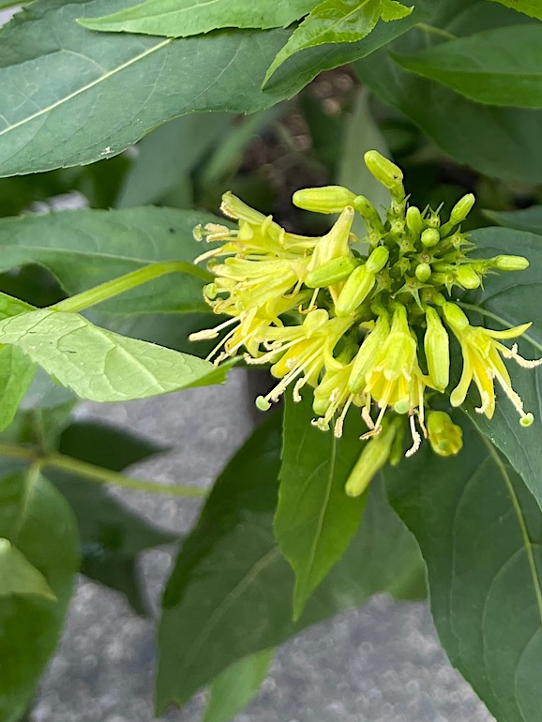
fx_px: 1127
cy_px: -19
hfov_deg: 26.4
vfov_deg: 32.4
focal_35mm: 54
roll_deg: -0.1
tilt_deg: -26.5
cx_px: 457
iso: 32
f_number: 1.6
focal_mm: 5.1
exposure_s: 1/478
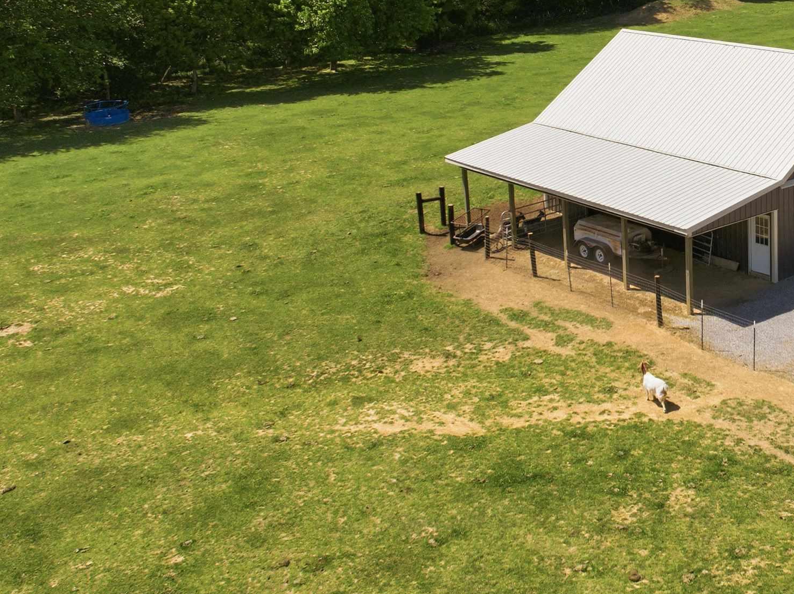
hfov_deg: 36.1
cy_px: 168
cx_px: 697
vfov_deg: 28.7
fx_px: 1146
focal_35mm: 50
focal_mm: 12.3
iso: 100
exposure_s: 1/2500
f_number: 2.8
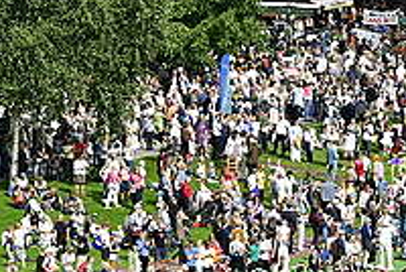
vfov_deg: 4.3
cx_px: 323
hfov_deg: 6.5
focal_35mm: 317
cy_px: -36
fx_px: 3580
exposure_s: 1/1000
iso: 100
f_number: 3.5
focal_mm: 62
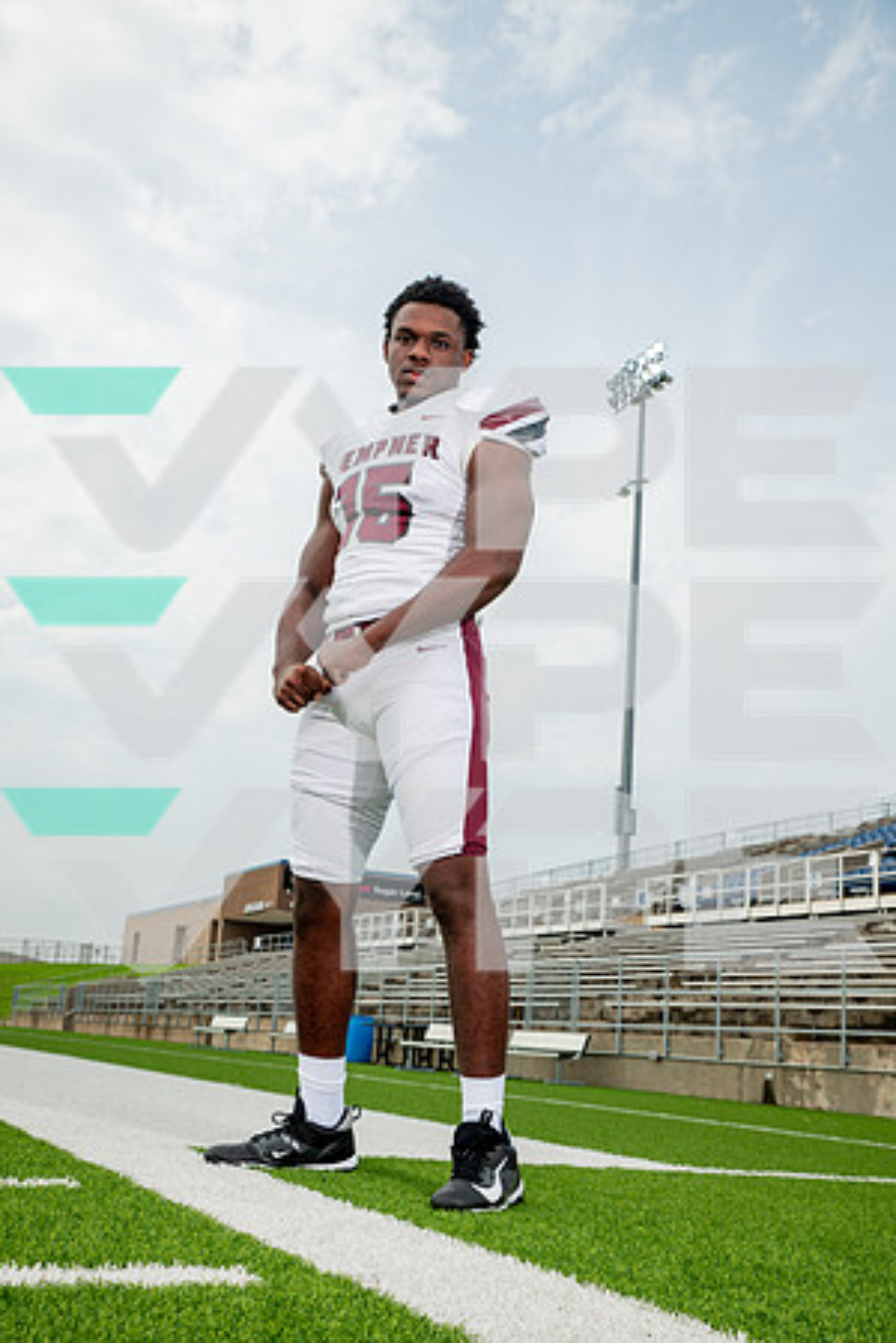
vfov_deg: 50.7
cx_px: 448
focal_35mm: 38
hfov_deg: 35.1
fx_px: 1419
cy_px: 672
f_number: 7.1
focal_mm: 38
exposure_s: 1/320
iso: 125
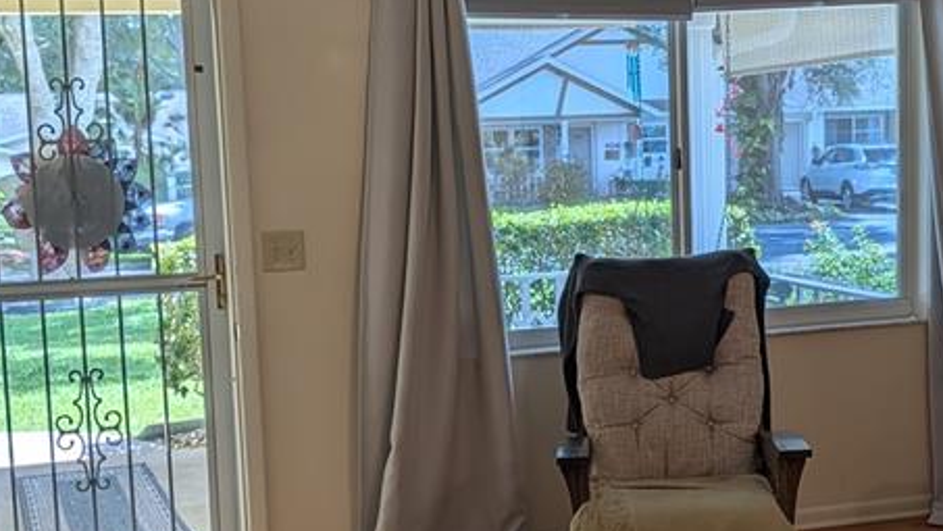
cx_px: 600
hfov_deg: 35.2
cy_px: 325
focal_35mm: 59
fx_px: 1476
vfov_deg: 20.4
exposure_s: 1/235
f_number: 1.68
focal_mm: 6.9
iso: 19
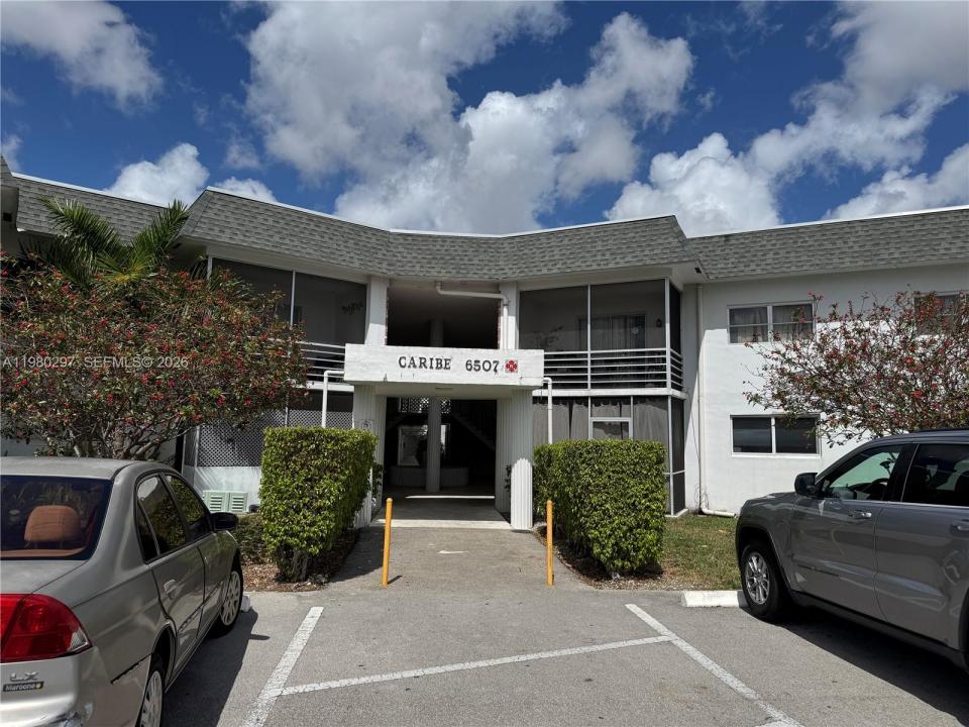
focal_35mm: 24
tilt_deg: +7.0
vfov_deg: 56.8
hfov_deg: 71.6
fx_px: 672
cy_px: 364
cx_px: 484
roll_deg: -0.8
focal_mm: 6.76
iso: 80
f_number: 1.78
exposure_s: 1/10417
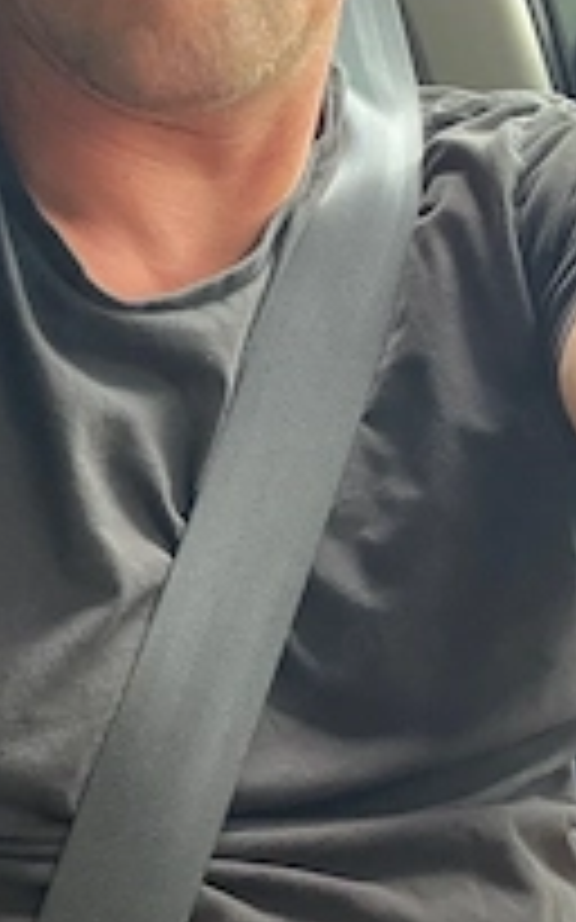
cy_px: 733
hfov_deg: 20.9
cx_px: 333
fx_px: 1558
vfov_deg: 32.1
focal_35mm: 62
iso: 400
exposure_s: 1/54
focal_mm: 2.71
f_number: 2.2
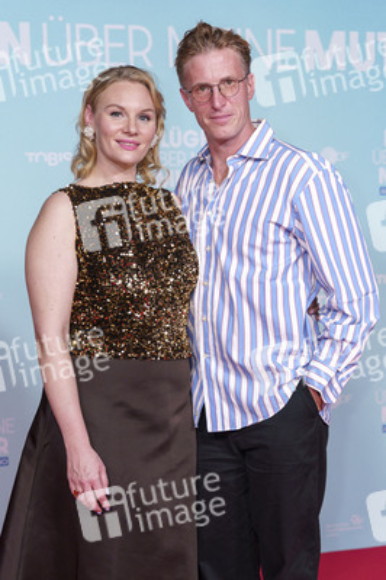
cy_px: 290
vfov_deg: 41.9
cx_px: 193
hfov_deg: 28.6
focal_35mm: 47
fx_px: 757
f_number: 3.2
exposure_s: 1/200
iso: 800
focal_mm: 47
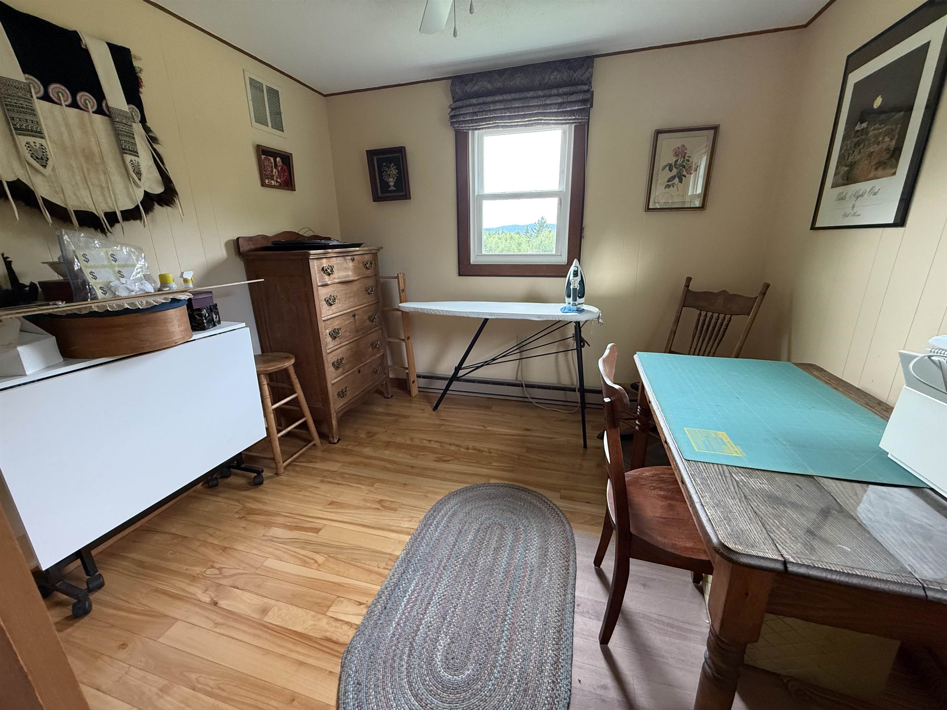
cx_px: 474
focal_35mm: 14
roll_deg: +1.0
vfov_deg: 85.7
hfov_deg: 102.1
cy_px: 355
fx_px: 383
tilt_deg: -16.9
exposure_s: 1/61
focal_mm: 2.22
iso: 320
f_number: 2.2
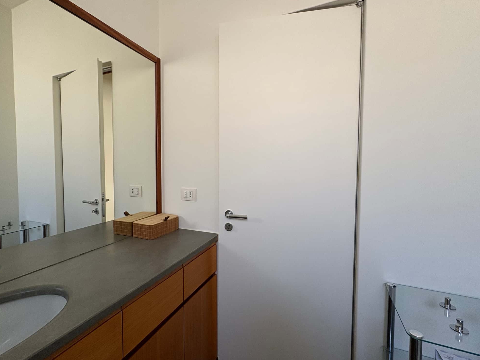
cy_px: 177
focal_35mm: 17
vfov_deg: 74.7
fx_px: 236
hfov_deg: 90.8
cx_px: 220
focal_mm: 2.22
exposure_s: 1/99
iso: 160
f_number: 2.2
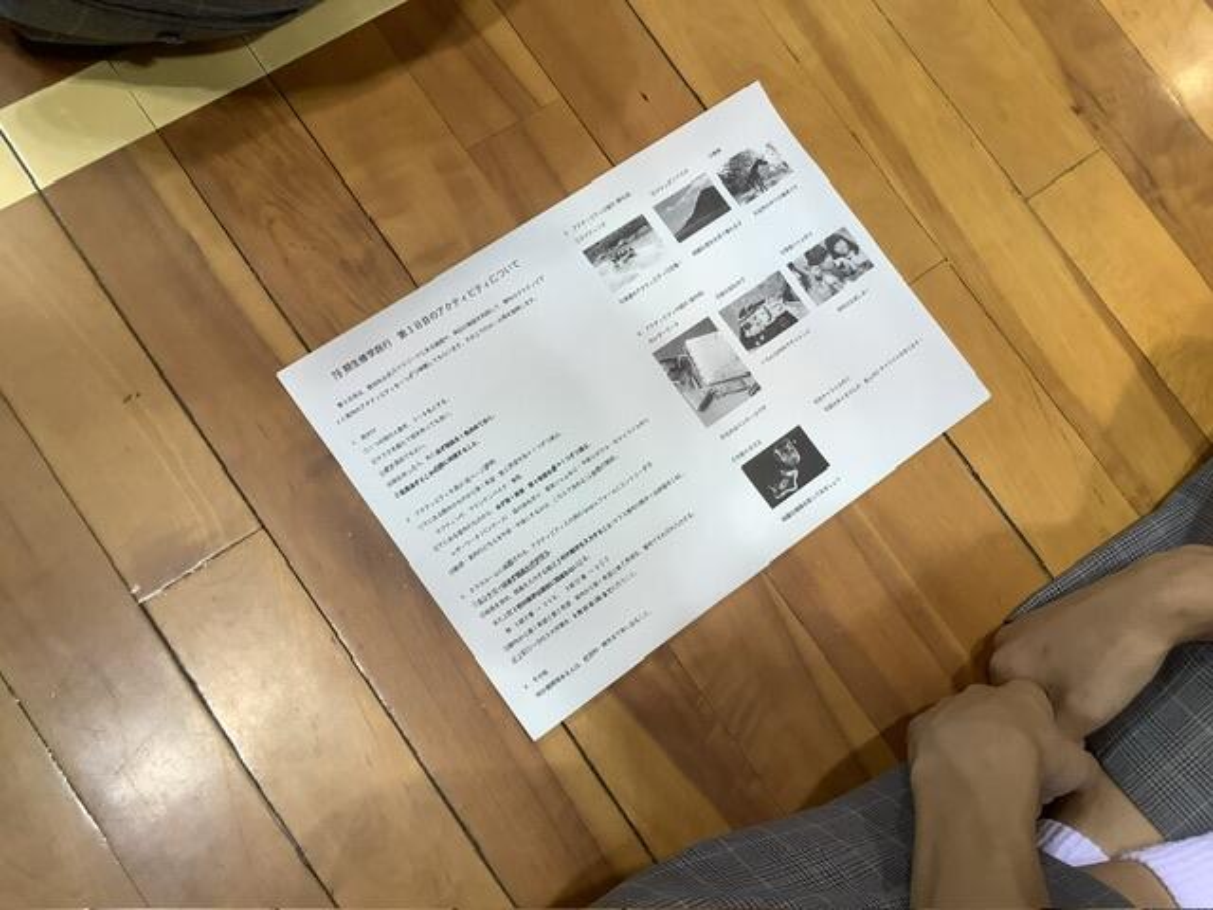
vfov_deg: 45.4
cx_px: 606
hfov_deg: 58.4
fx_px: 1086
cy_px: 455
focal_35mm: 31
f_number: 2.4
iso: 80
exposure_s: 1/50
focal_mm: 3.3
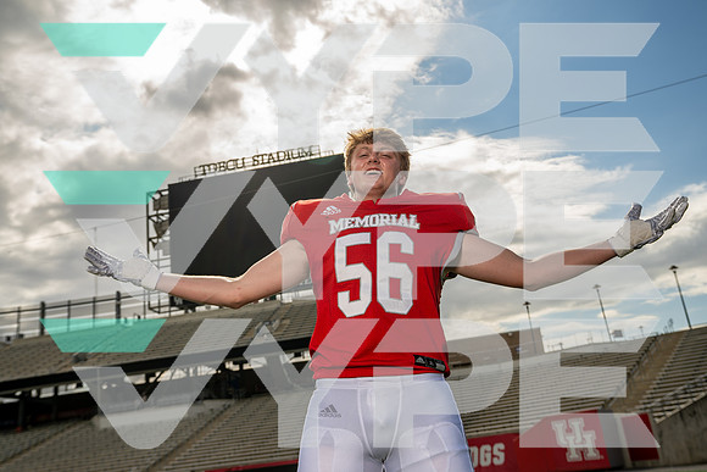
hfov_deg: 54.4
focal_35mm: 35
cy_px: 236
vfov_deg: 37.9
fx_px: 687
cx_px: 354
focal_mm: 35
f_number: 5.6
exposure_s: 1/500
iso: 100
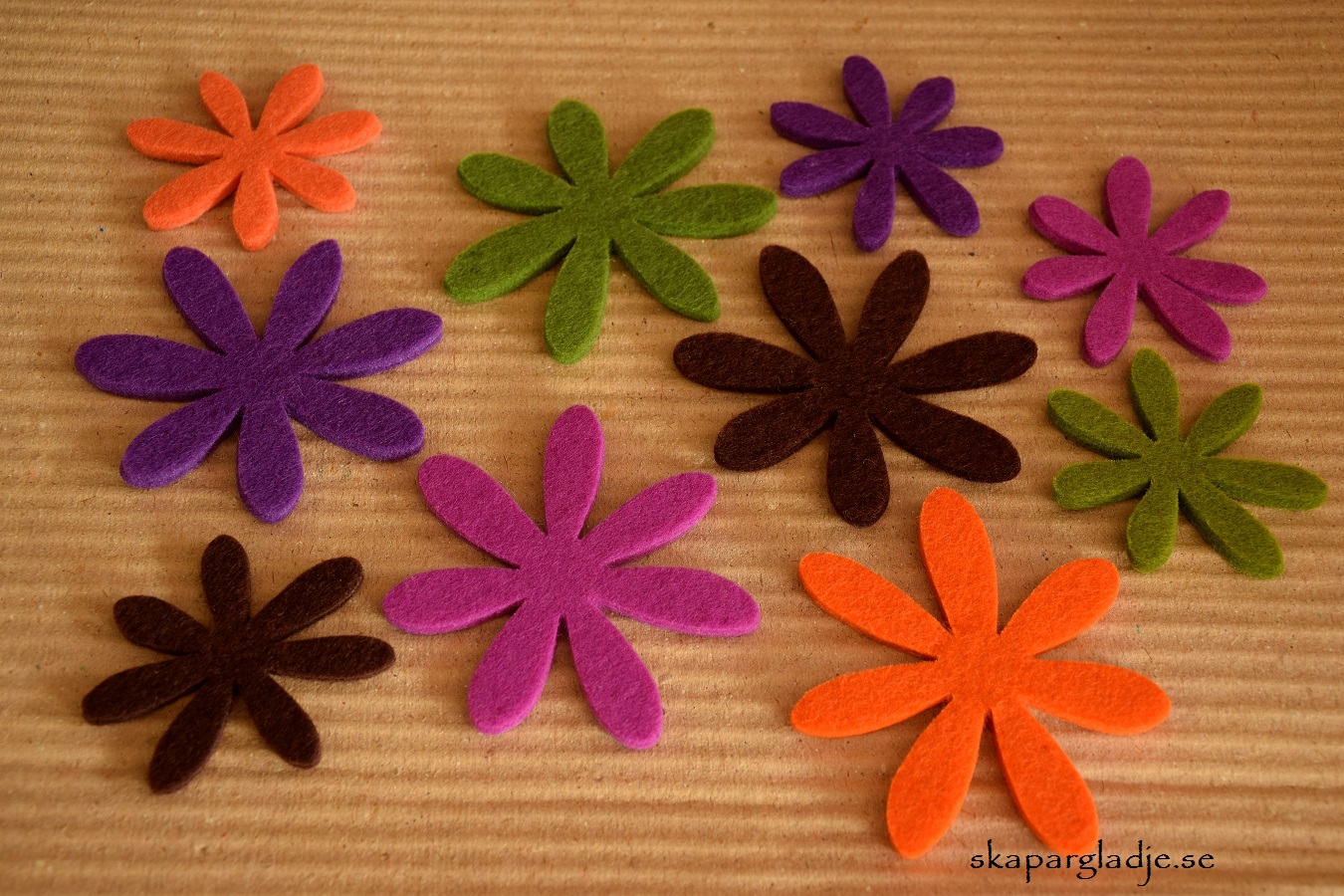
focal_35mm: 51
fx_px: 1904
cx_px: 672
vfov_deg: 26.5
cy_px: 448
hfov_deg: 38.9
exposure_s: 1/4
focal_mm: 34
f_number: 5.6
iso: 320
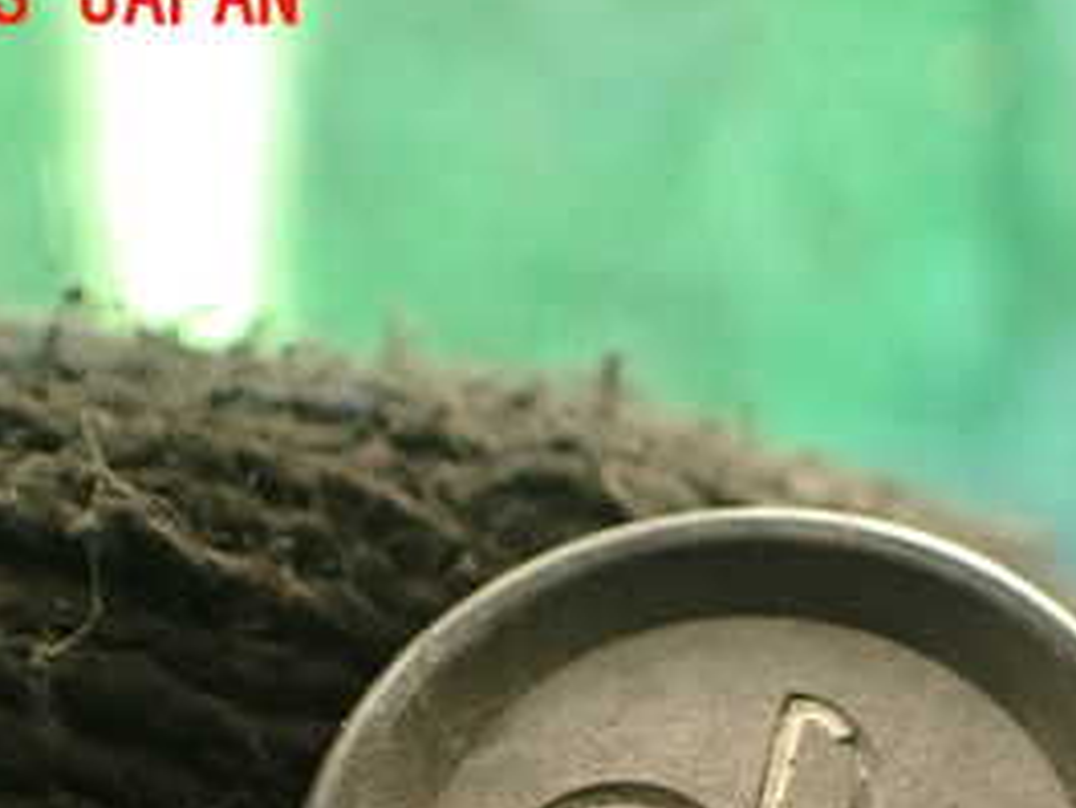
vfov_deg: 20.7
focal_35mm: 68
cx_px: 780
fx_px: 2115
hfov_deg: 28.2
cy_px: 861
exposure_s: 1/125
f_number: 2.3
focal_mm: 5.4
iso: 320
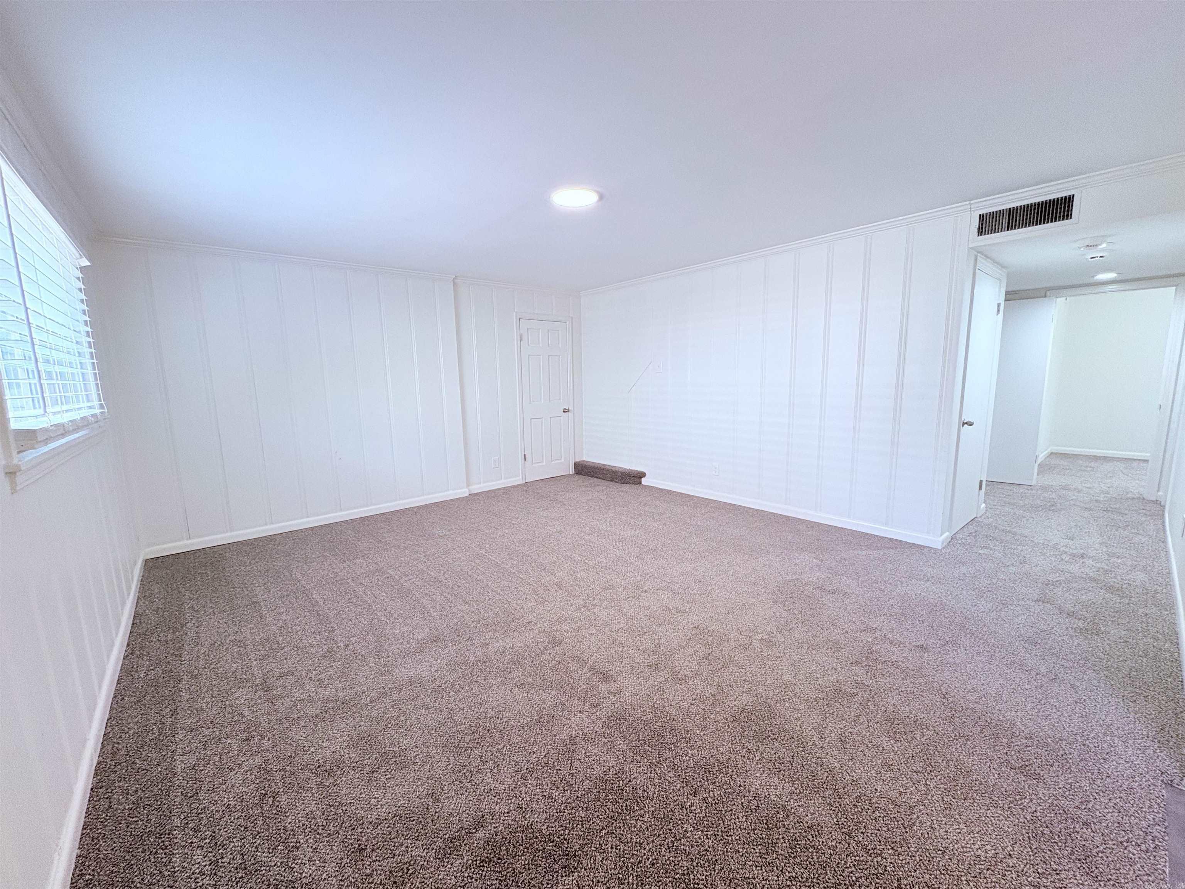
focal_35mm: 14
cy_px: 444
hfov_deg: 102.1
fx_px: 479
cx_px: 592
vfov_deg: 85.7
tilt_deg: -7.0
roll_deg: +0.3
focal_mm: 2.22
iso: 160
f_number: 2.2
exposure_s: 1/60
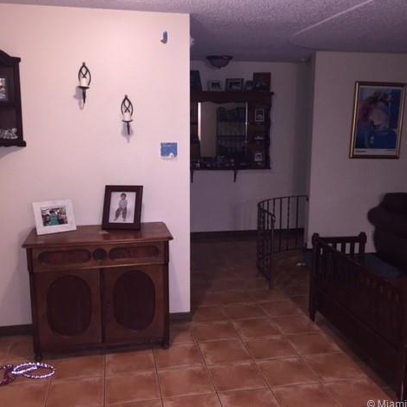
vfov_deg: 47.2
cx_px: 207
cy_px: 204
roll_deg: -0.9
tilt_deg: -8.7
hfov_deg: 47.2
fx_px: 466
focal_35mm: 35
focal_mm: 4.15
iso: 125
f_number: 2.2
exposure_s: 1/16
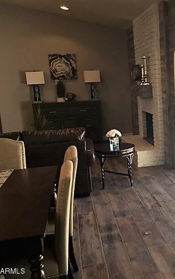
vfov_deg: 47.2
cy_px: 140
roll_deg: +2.7
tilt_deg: -9.6
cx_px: 169
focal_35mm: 42
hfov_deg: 28.9
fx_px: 320
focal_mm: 4.15
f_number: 2.2
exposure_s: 1/60
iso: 40
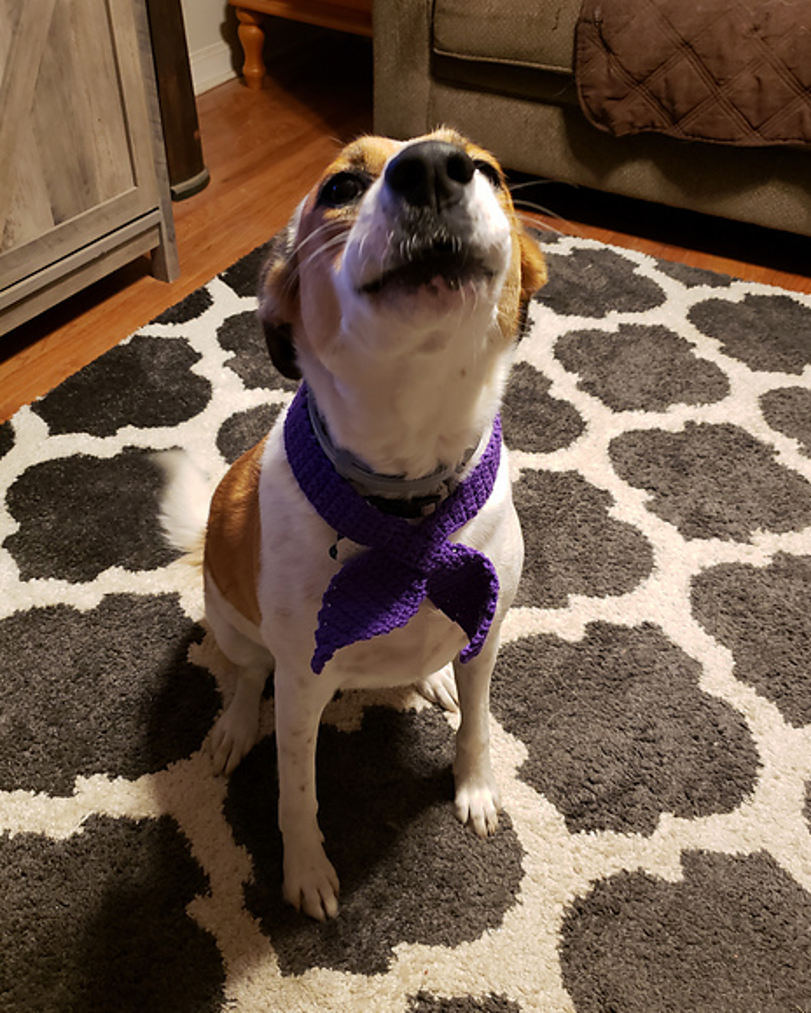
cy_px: 538
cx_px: 416
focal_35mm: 28
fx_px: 840
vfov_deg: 62.2
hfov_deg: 51.5
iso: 250
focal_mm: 4.3
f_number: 1.5
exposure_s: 1/22
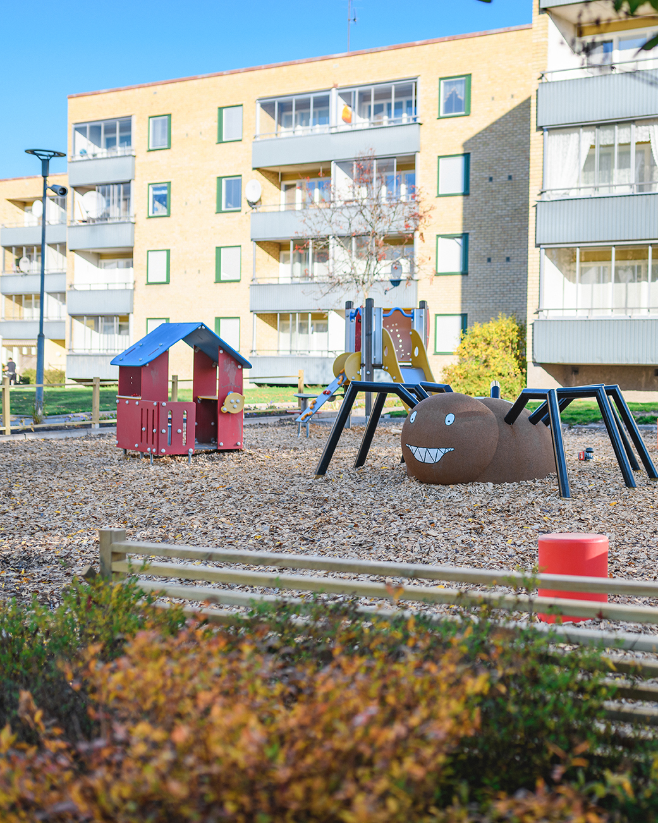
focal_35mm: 50
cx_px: 555
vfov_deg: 37.3
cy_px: 411
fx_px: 1218
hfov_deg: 29.3
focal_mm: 35
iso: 64
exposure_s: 1/1000
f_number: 2.2
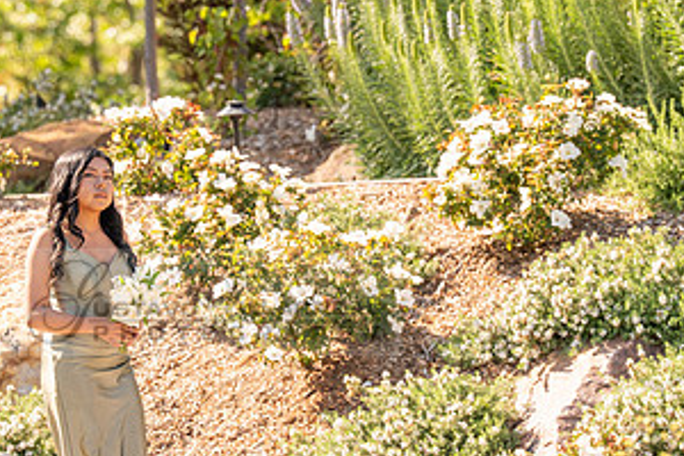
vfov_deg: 3.6
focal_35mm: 387
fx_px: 7352
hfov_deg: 5.3
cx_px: 207
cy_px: 302
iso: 200
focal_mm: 200
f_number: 4.5
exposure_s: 1/800
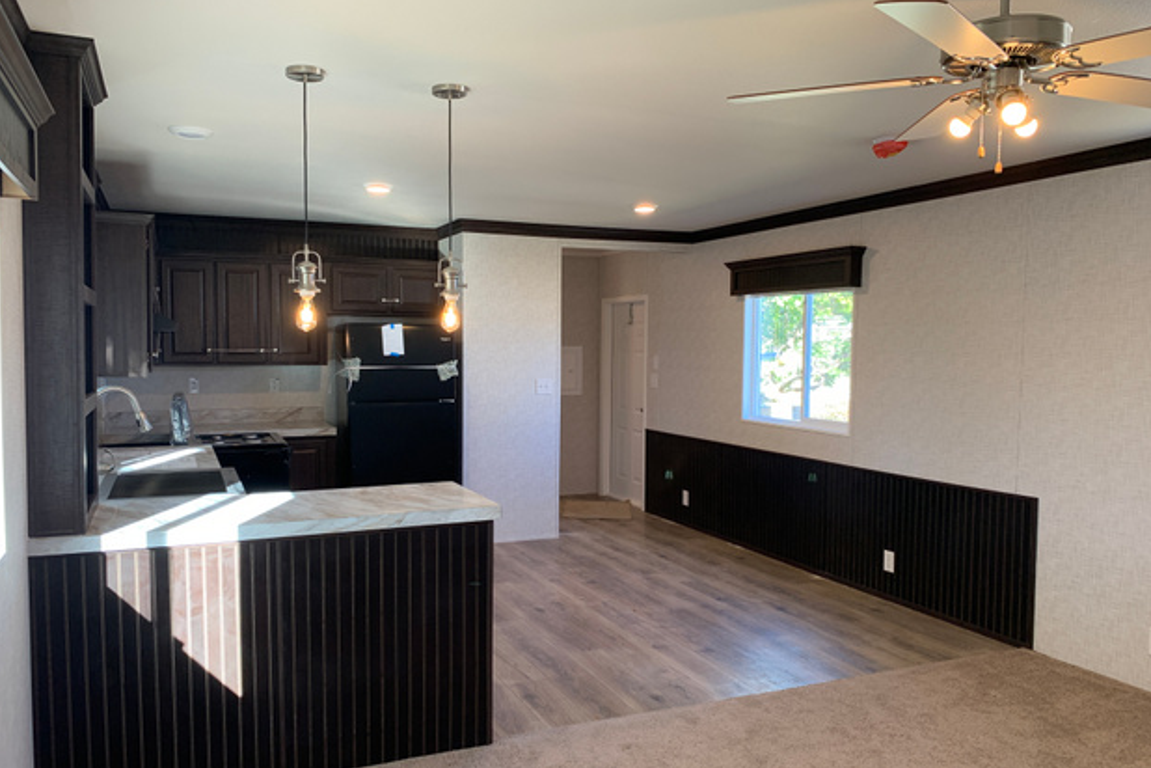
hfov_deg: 65.5
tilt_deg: -3.1
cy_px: 408
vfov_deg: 46.4
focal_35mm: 28
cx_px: 557
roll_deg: -0.2
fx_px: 895
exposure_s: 1/60
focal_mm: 4.25
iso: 64
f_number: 1.8
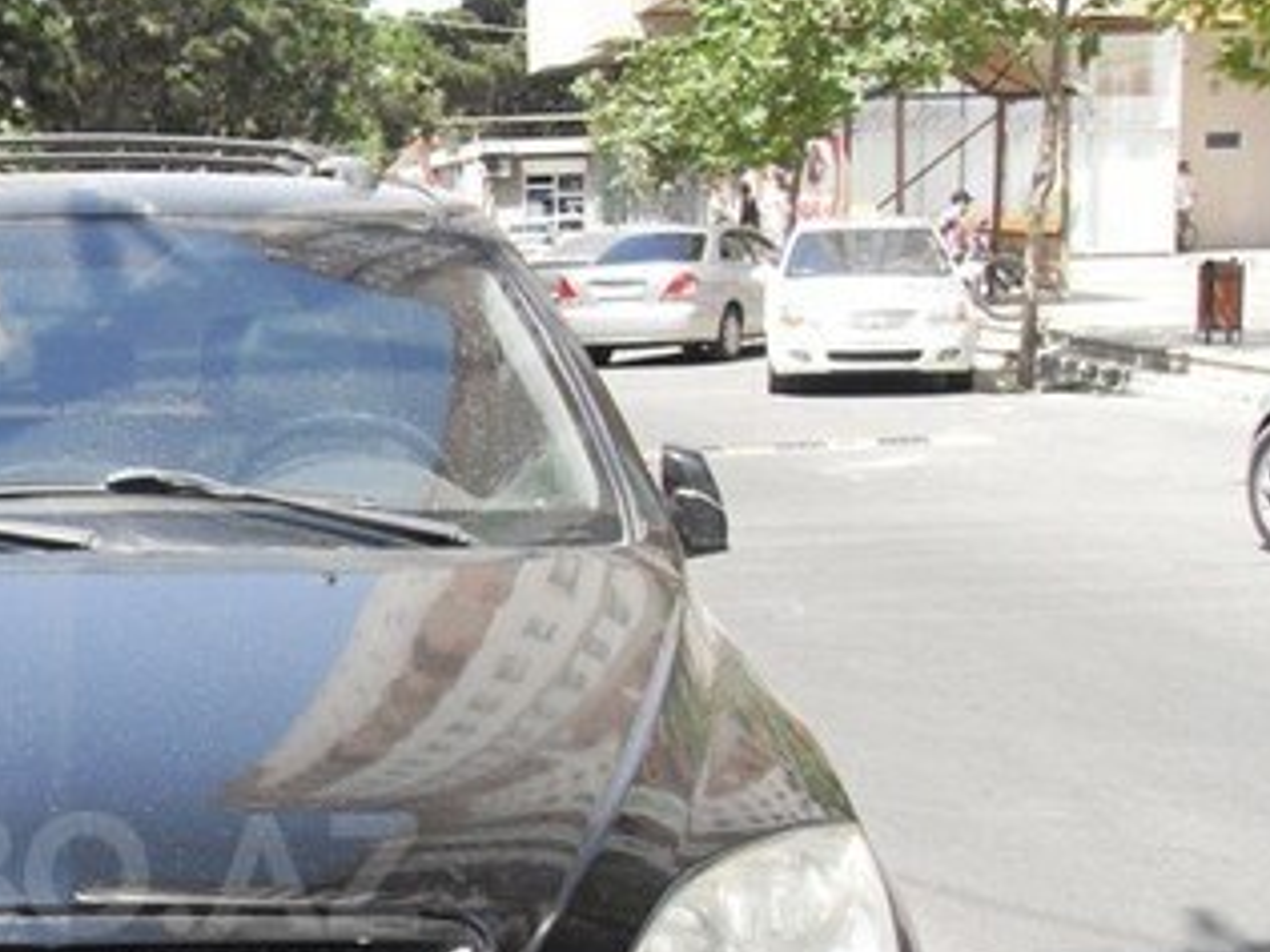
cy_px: 874
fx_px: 2605
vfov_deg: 20.3
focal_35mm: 71
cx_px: 8
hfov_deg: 26.0
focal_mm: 6.3
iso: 80
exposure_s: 1/90
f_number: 7
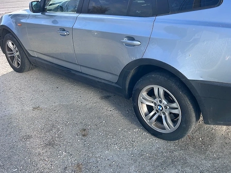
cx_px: 146
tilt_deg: -22.0
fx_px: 220
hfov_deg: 54.7
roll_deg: +1.2
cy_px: 65
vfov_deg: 42.6
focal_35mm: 33
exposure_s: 1/1431
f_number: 1.5
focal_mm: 5.7
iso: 50
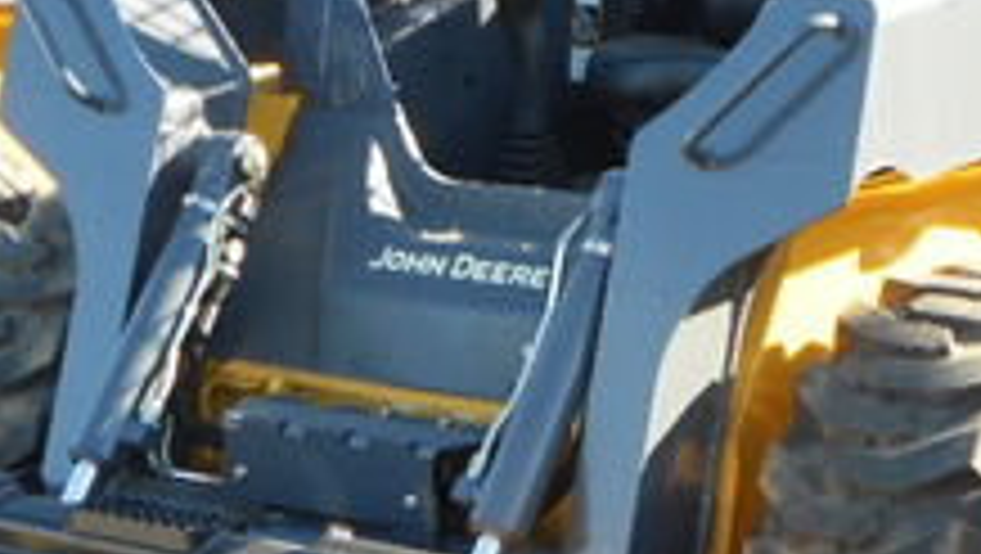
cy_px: 261
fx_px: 3046
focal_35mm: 117
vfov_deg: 10.4
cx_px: 536
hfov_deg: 18.3
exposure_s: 1/125
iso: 125
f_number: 4.2
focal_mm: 7.7
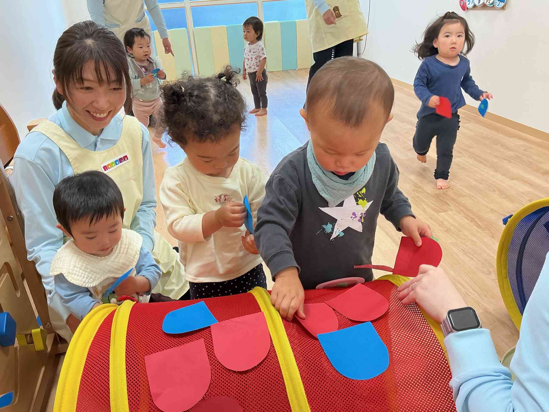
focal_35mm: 29
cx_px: 274
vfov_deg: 48.2
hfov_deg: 61.7
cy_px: 206
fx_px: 460
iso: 64
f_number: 1.8
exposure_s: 1/120
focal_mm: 3
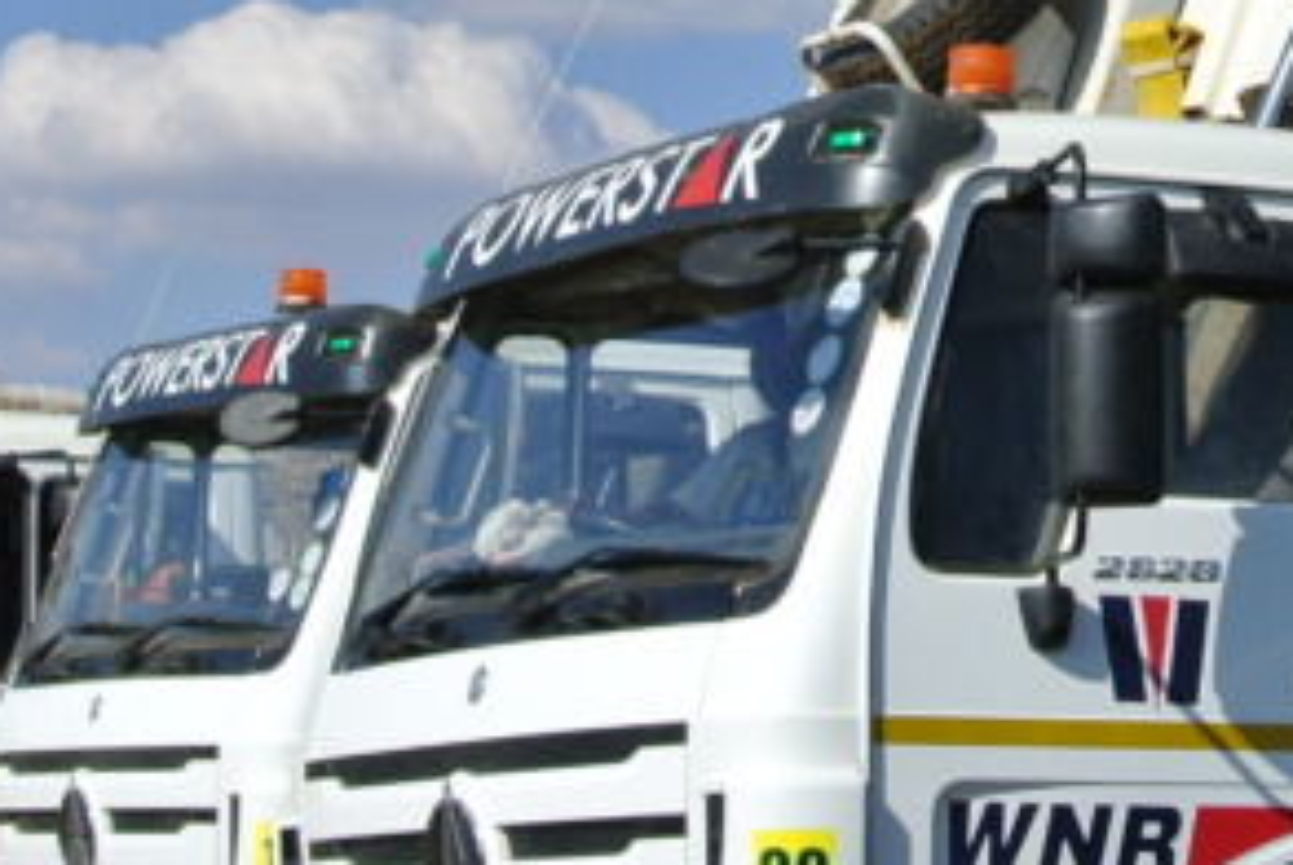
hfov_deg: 13.7
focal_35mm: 147
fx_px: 5285
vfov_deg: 9.4
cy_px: 298
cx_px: 1315
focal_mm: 15.7
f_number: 5
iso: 100
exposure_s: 1/1000
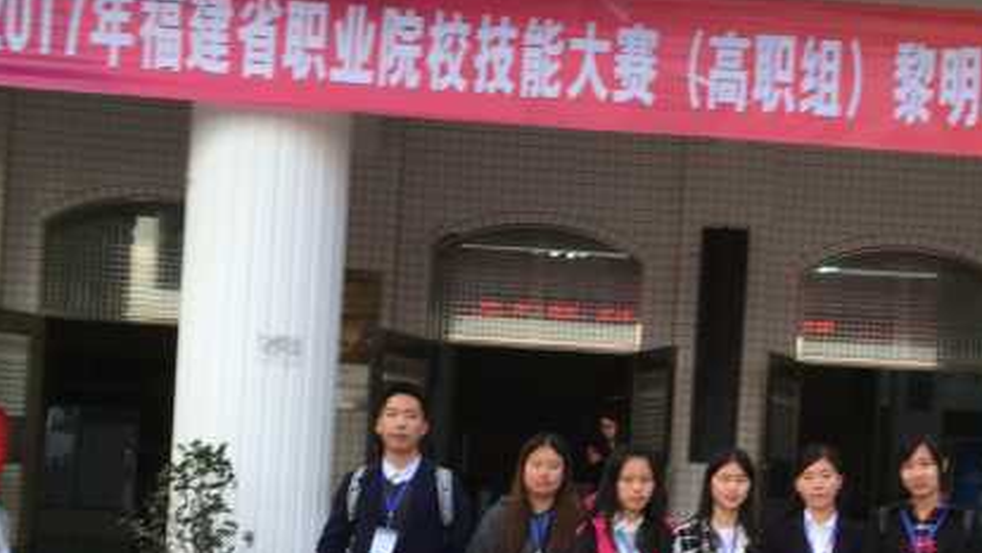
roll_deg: -3.5
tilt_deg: +1.3
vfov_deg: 21.3
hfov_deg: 37.4
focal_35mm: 55
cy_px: 506
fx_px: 1432
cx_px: 652
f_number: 2.2
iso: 32
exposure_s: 1/100
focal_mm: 4.15
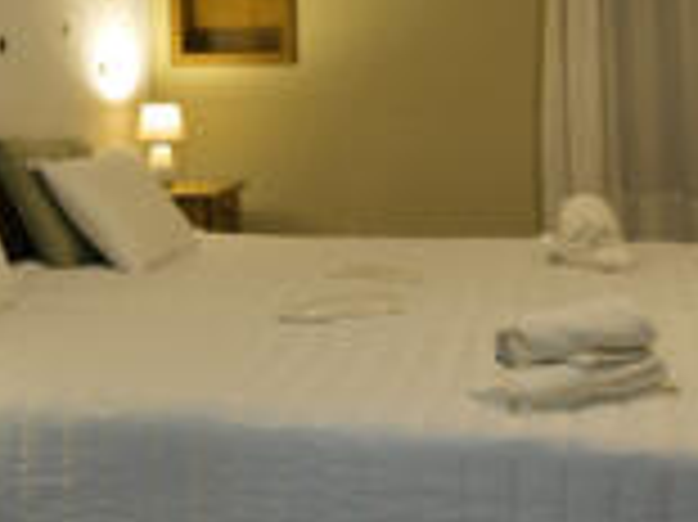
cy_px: 43
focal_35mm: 71
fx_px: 1431
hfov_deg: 26.9
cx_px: 144
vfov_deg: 20.2
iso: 100
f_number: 2.8
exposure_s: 1/10
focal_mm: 11
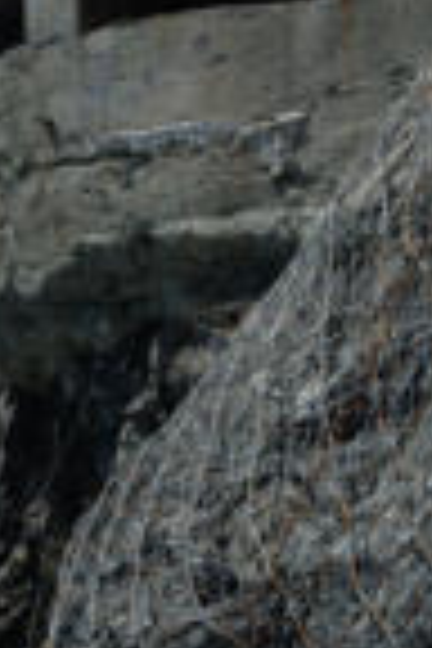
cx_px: 220
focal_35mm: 436
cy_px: 302
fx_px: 7854
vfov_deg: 4.7
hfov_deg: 3.2
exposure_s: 1/100
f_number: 16
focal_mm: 105
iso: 200
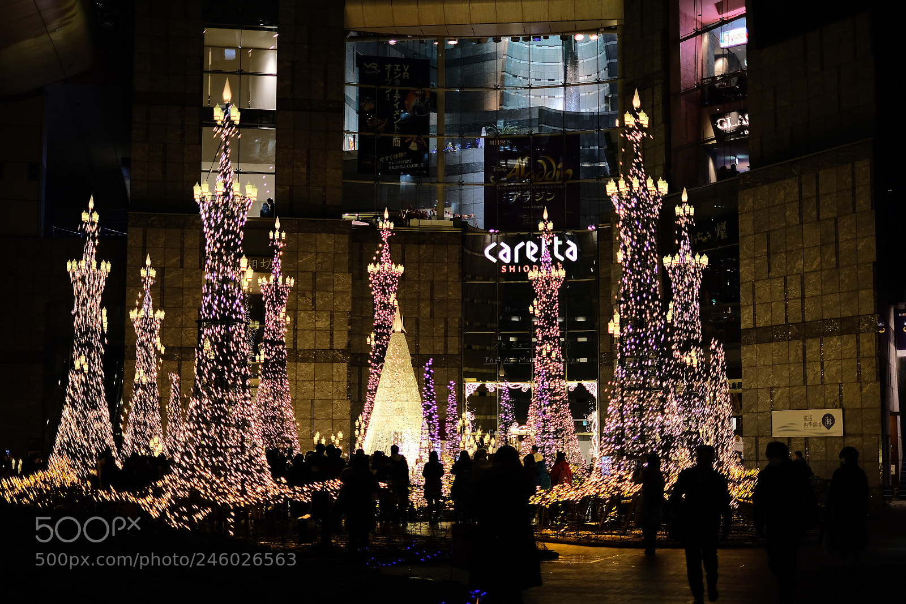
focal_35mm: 53
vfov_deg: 25.5
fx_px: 1334
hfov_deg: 37.5
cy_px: 302
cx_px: 453
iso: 800
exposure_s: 1/125
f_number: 1.4
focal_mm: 35
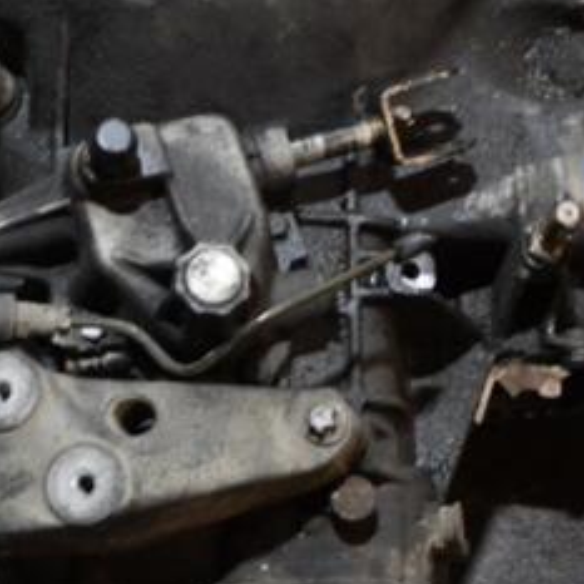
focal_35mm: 115
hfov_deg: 15.1
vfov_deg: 15.1
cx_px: 221
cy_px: 298
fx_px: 2197
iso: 1800
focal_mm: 35
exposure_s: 1/30
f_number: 5
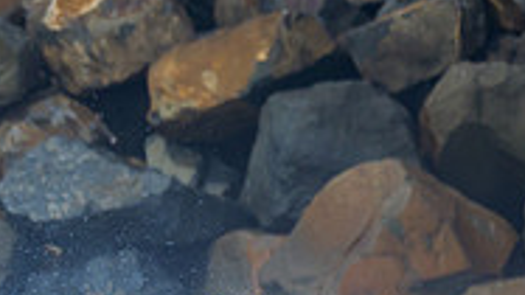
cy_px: 267
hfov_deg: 0.6
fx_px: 49732
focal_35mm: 3574
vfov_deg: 0.3
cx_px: -262
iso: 320
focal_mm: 800
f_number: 6.3
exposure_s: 1/2000
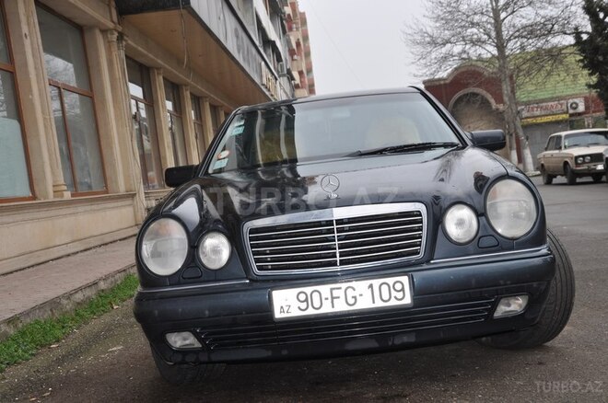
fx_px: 860
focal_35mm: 51
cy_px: 202
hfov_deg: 38.9
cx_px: 304
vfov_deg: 26.4
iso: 200
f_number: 6.3
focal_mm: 34
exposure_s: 1/200
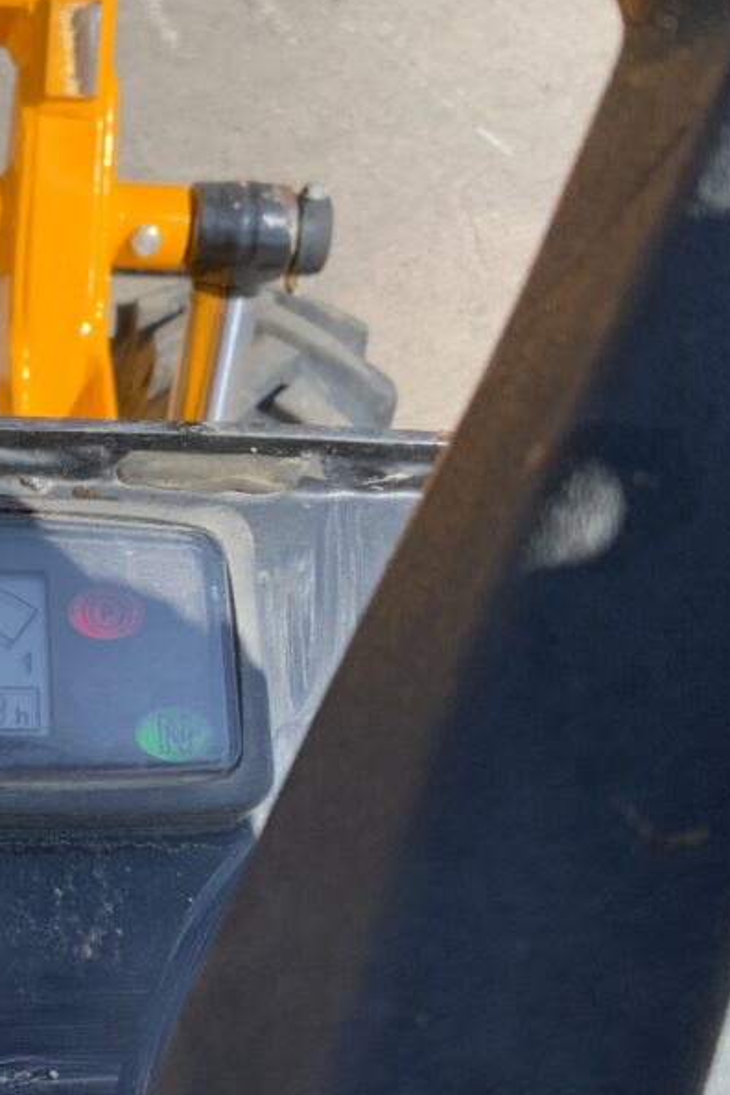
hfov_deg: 24.2
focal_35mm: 52
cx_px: -88
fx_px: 1582
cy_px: 608
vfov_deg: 38.1
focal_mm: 3
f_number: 1.8
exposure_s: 1/739
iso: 16
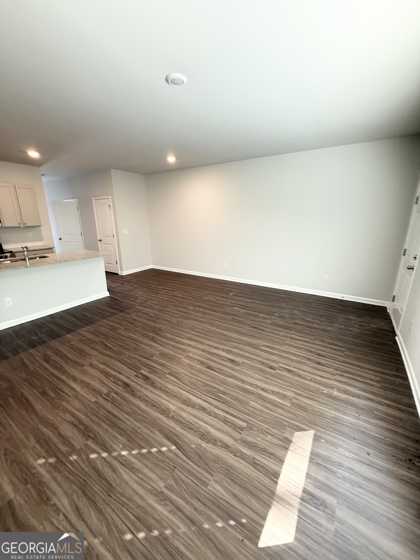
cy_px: 280
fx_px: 226
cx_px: 210
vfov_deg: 102.1
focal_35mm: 14
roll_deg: +0.3
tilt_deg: -12.3
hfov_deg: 85.7
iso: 200
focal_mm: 2.22
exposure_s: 1/60
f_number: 2.2
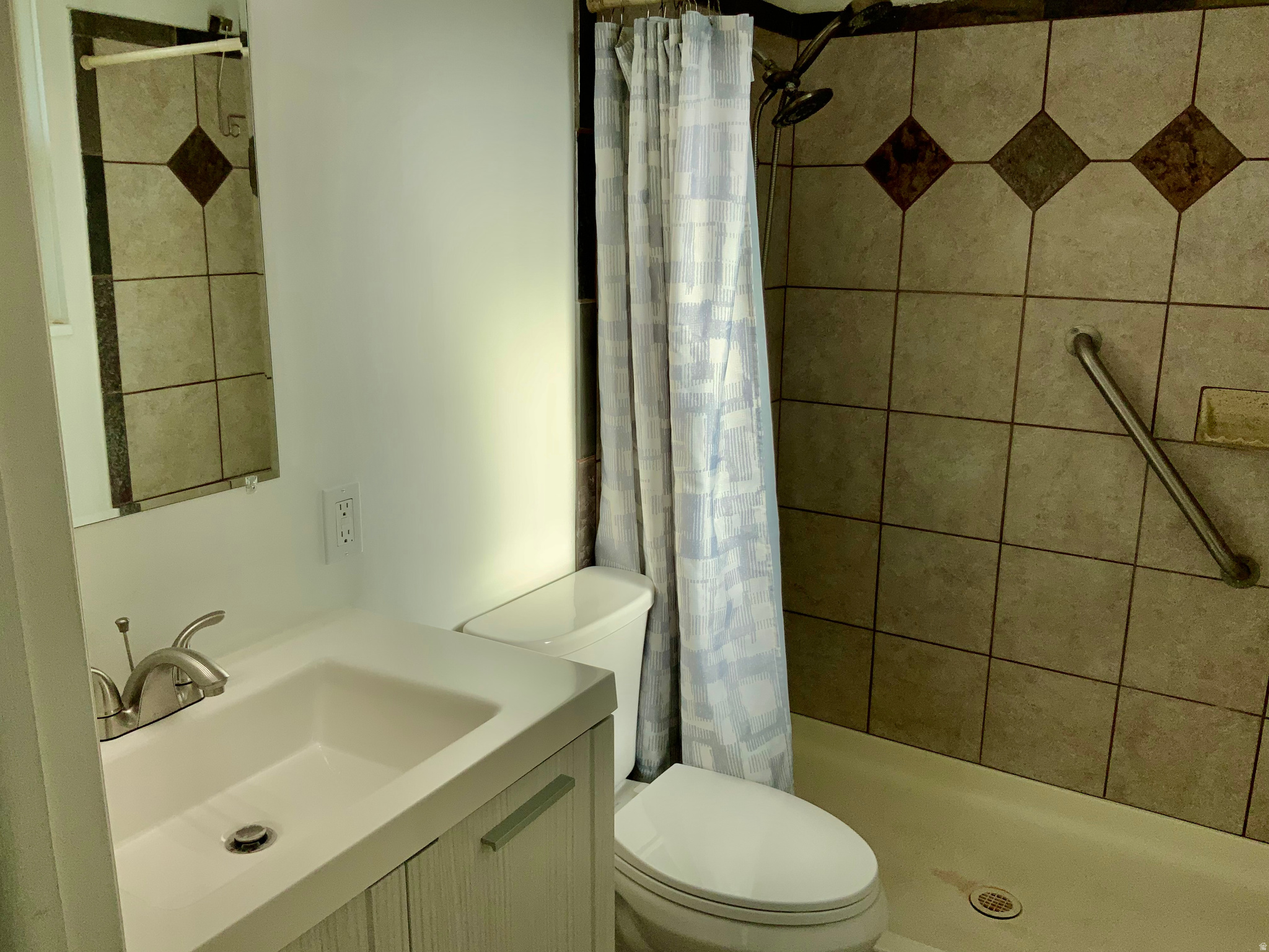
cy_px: 476
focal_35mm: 29
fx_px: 1063
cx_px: 634
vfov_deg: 48.2
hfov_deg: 61.7
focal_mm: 3
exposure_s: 1/883
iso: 16
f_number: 1.8
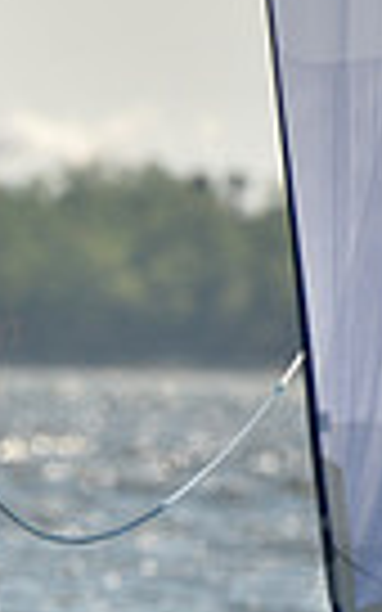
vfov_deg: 1.2
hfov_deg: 0.8
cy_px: 691
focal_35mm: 1743
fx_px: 29033
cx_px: -840
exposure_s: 1/1250
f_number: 6.3
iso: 250
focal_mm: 400
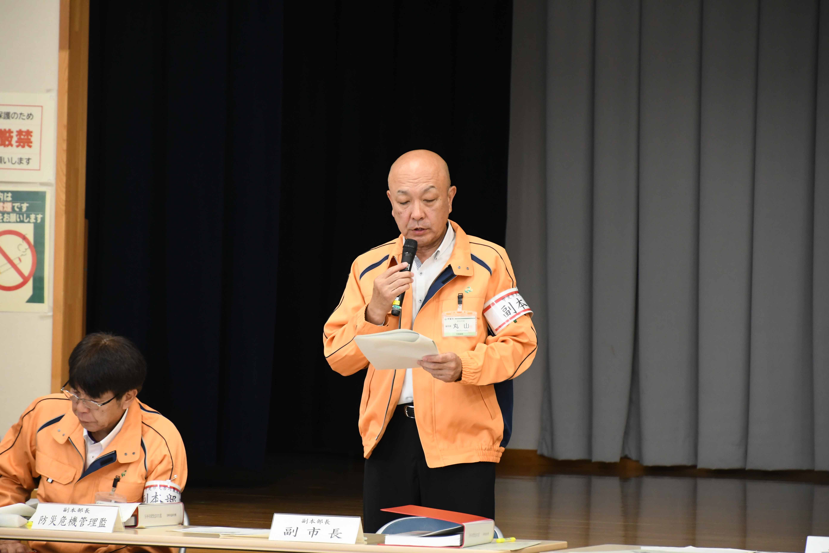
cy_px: 276
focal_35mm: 210
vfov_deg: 6.5
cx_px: 414
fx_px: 4835
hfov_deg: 9.8
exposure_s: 1/60
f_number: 6
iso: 2000
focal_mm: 140
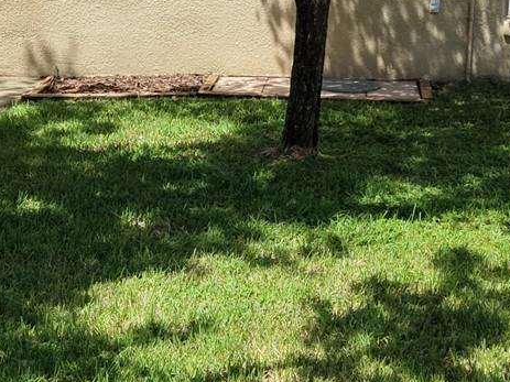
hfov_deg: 23.4
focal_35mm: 83
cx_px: 138
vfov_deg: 17.7
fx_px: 1223
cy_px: 129
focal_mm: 8.67
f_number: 1.8
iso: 350
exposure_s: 1/4000
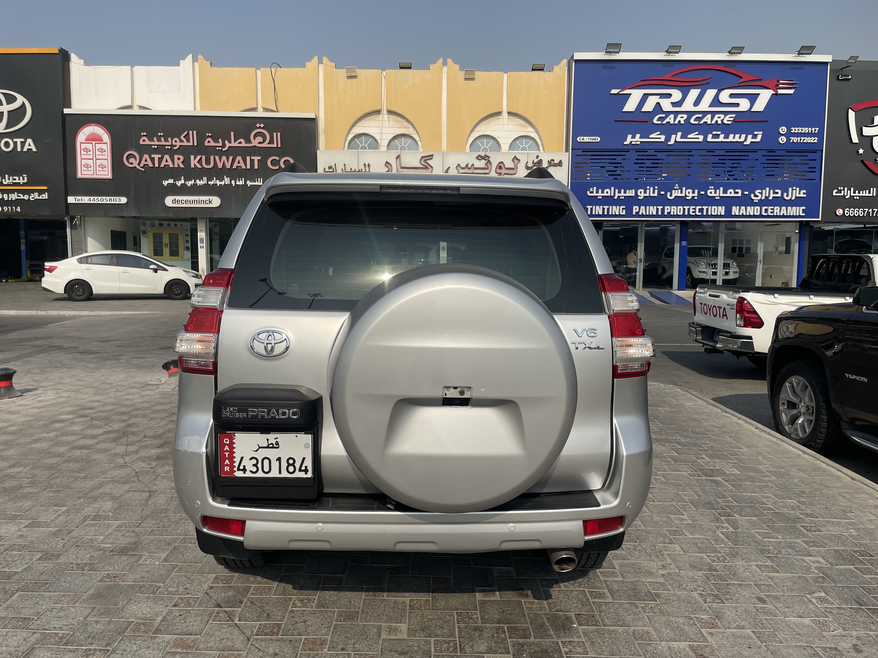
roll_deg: +1.6
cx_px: 439
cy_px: 329
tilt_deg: -6.0
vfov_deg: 53.1
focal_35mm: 26
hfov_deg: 67.3
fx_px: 659
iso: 32
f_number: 1.6
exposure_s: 1/6135
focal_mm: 4.2
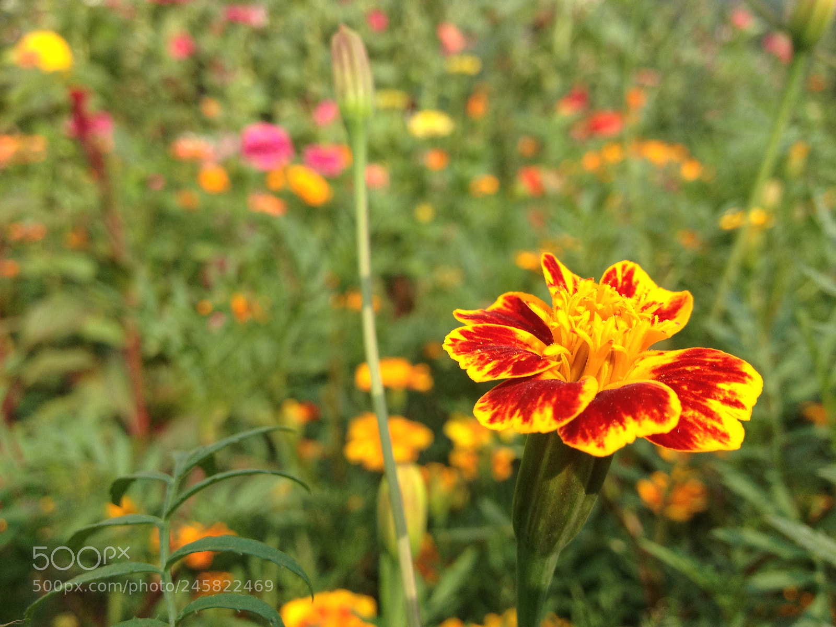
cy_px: 314
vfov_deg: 40.7
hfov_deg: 52.6
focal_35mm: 35
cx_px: 418
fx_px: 845
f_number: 2.4
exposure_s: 1/606
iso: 50
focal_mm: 4.28
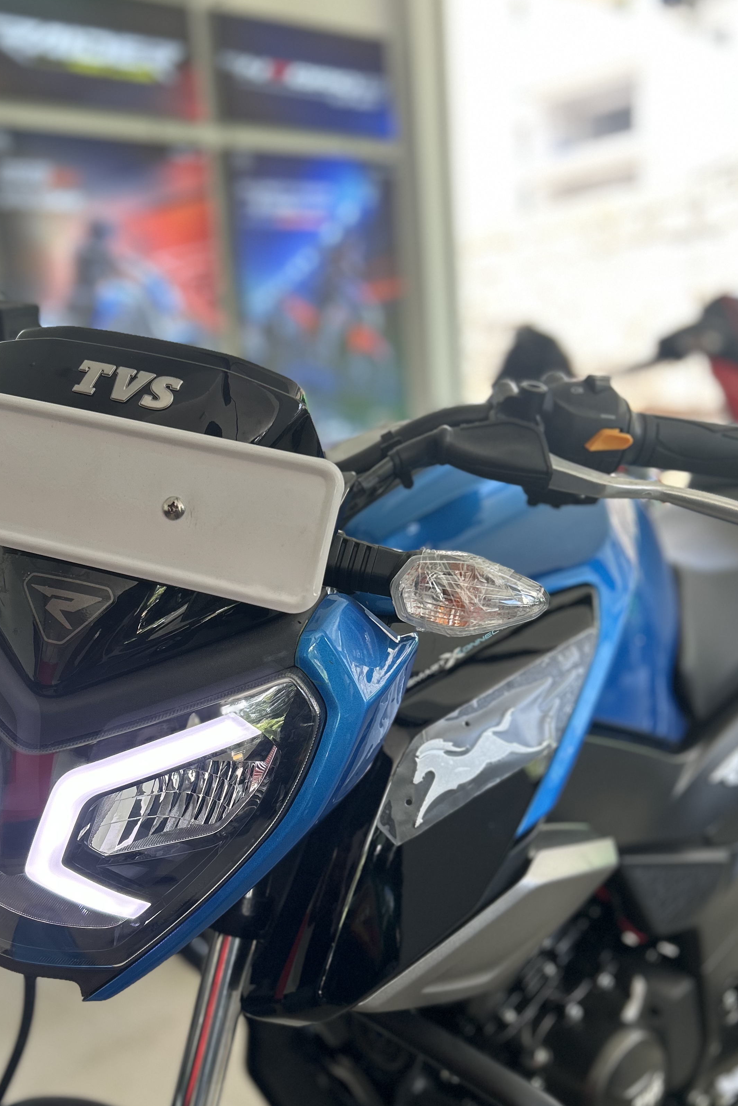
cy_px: 666
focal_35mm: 34
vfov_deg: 55.4
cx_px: 291
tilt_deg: -14.4
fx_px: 1045
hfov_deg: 38.7
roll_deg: +4.8
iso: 100
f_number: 1.5
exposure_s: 1/121
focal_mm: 5.7
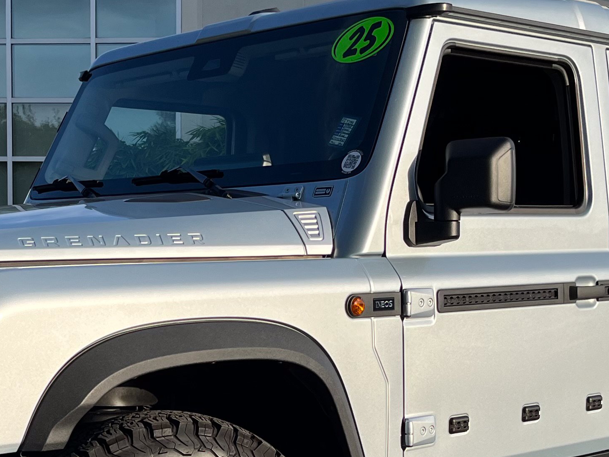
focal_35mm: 72
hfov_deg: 27.0
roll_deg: -0.7
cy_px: 392
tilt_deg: -5.0
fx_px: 1267
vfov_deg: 20.1
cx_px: 270
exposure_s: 1/1832
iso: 50
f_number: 1.6
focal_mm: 5.1
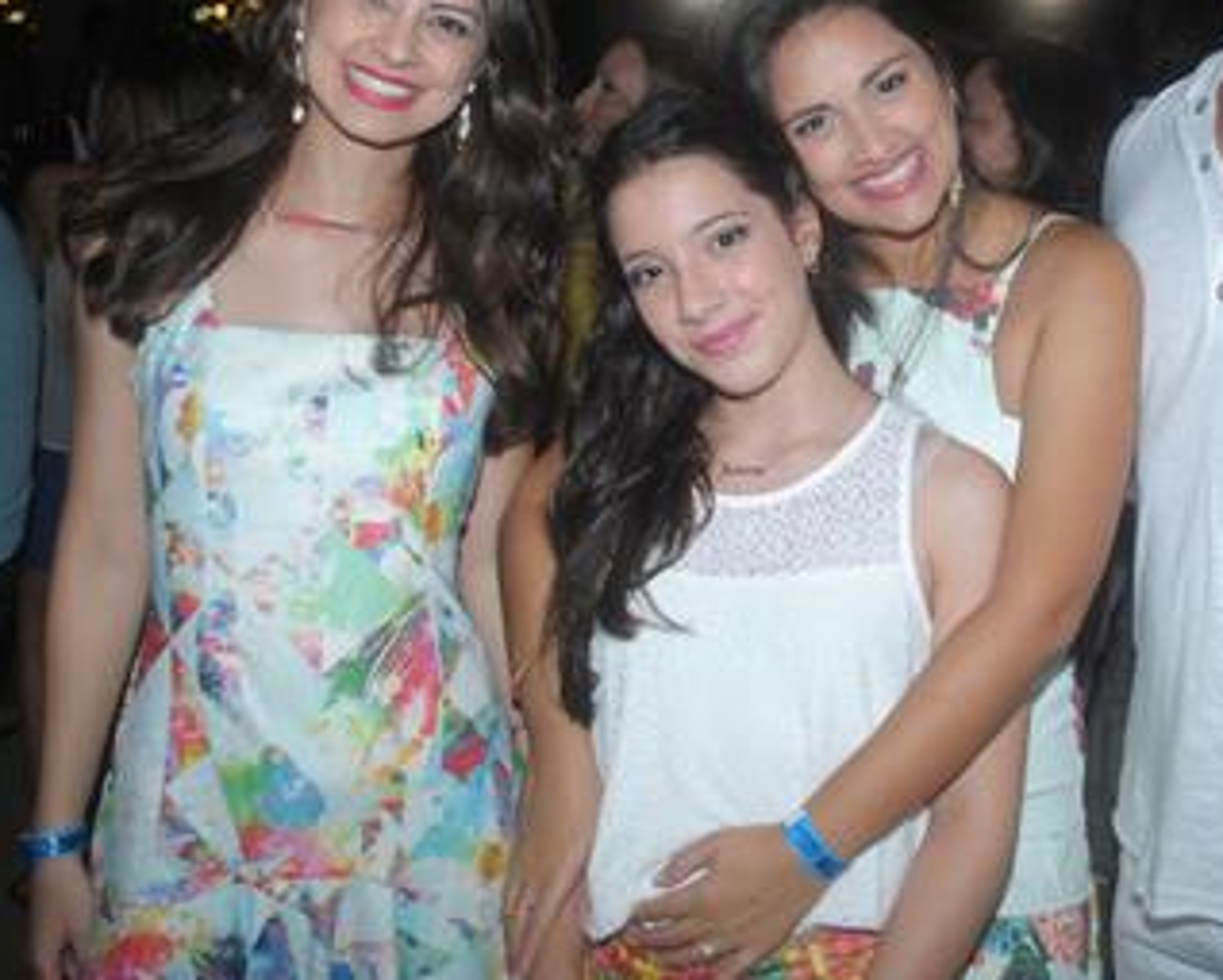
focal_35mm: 52
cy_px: 259
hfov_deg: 35.7
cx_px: 802
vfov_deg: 28.8
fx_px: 1884
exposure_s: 1/200
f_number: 3.8
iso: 200
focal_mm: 20
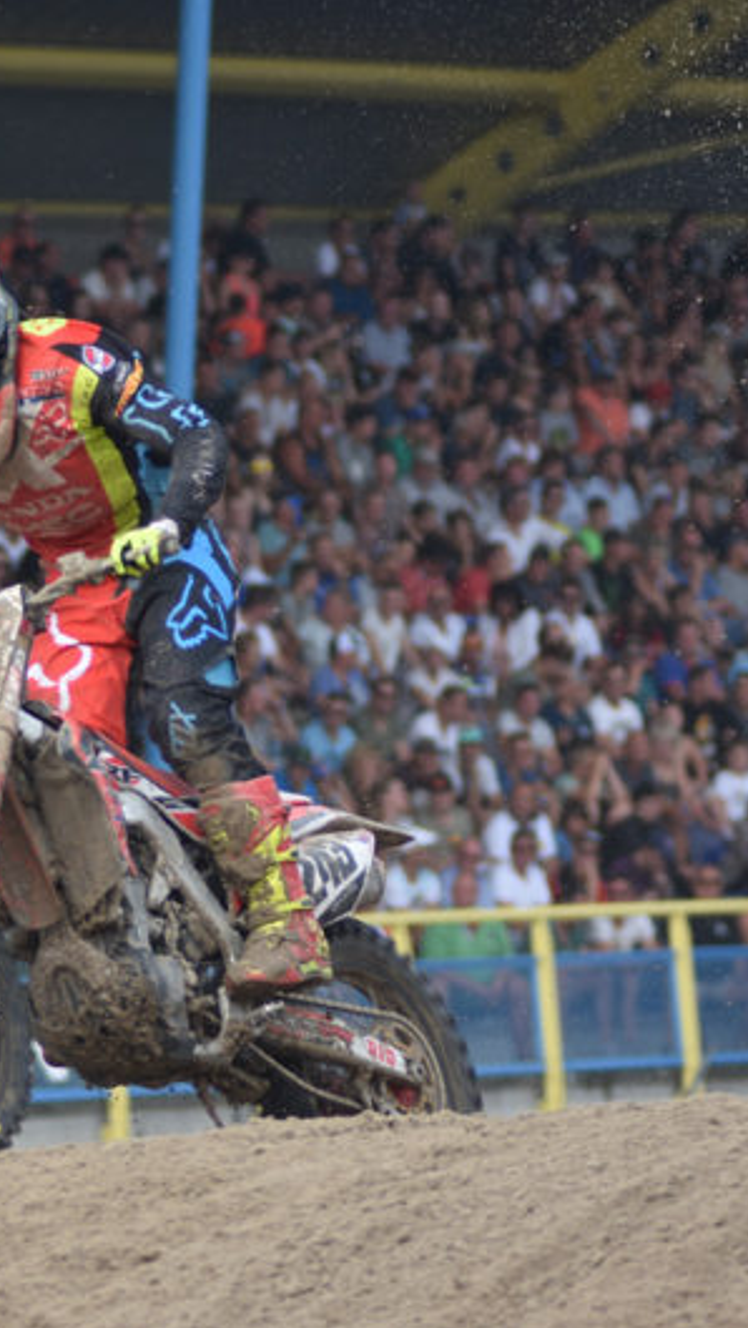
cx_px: -115
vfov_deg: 7.6
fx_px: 10038
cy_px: 667
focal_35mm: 285
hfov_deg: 4.3
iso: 100
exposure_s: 1/1000
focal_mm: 120
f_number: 2.8
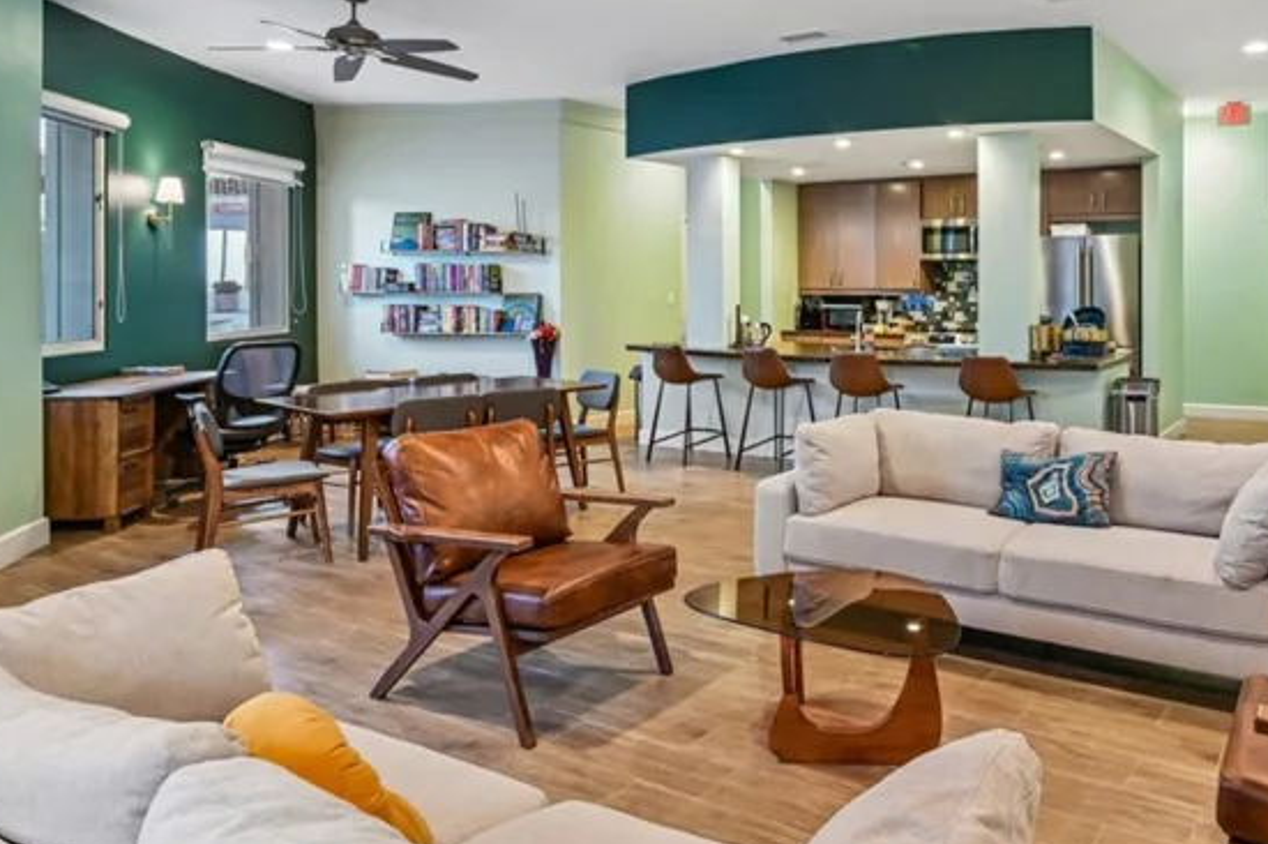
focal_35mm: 26
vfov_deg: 49.1
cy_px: 323
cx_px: 861
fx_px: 915
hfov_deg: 67.2
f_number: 8
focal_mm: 17
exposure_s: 1/4
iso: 250
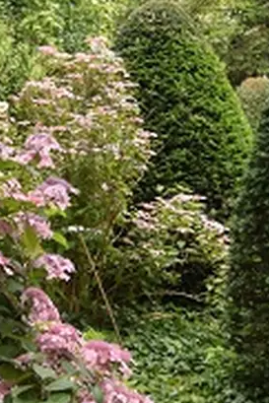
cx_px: -4
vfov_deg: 30.3
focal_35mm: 66
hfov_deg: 20.0
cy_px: 131
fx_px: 739
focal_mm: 10
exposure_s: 1/160
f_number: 6.3
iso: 400
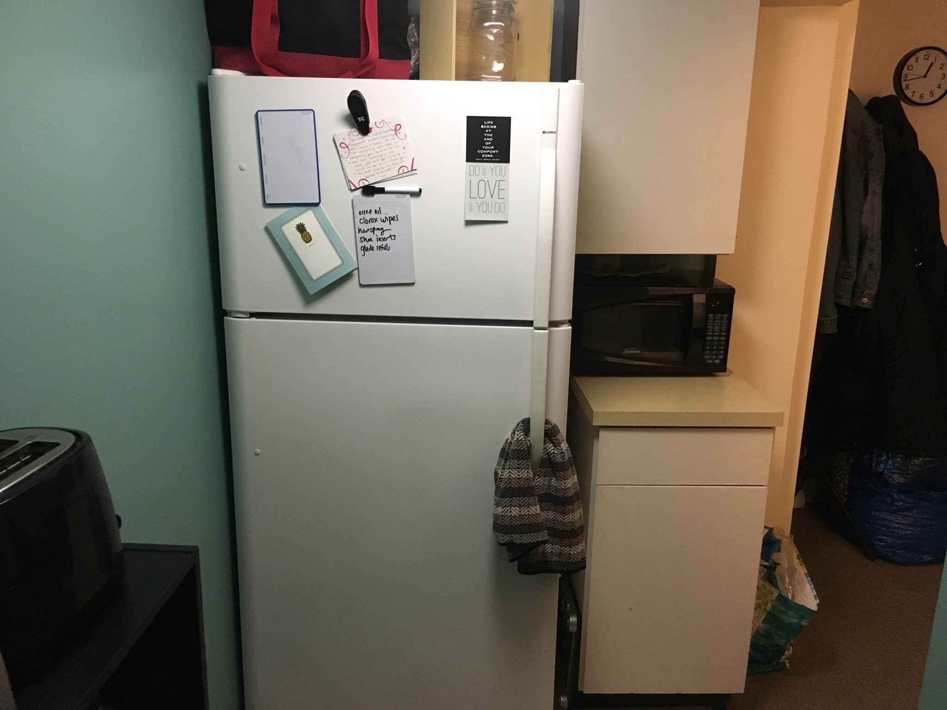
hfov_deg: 61.7
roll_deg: -0.2
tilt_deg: -16.1
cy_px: 355
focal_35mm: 29
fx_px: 793
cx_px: 474
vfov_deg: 48.2
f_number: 2.2
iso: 200
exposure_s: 1/20
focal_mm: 4.15
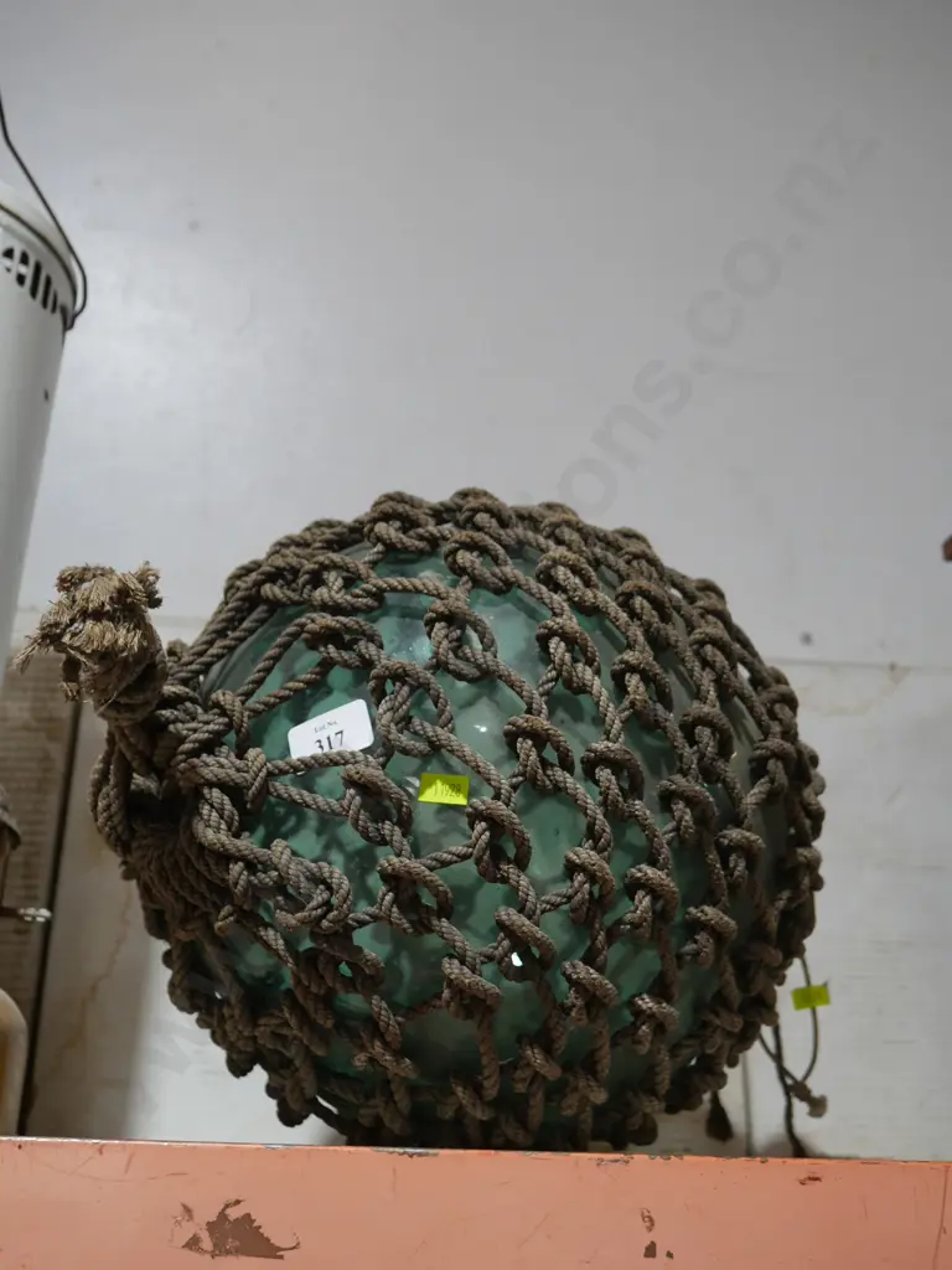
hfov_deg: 39.7
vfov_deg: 51.4
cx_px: 476
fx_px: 1320
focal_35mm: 36
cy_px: 635
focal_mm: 18
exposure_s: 1/60
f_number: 4
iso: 500
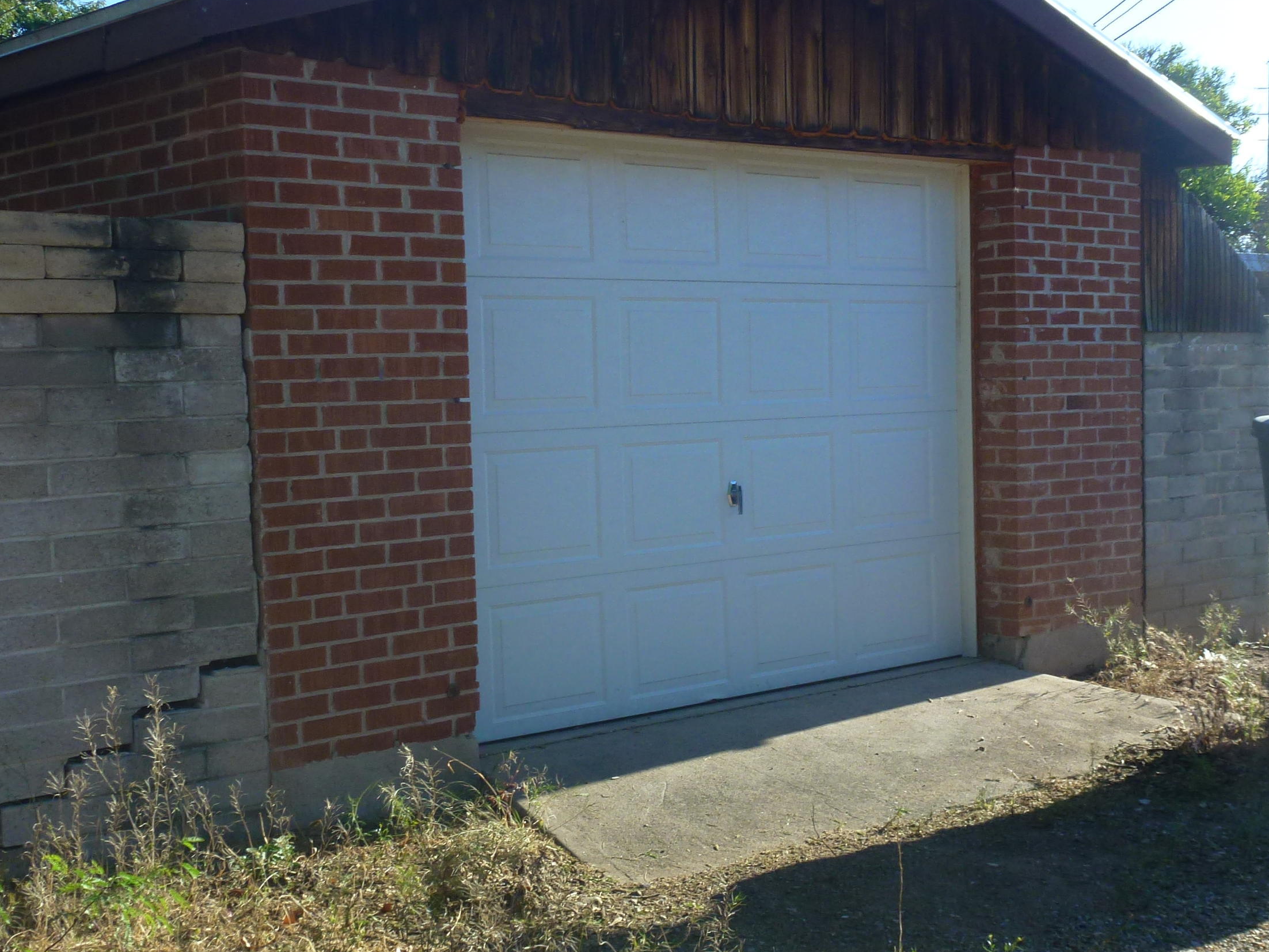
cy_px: 501
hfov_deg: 38.8
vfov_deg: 29.7
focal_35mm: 49
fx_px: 1796
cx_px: 725
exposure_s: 1/320
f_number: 4
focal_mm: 6.4
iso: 100
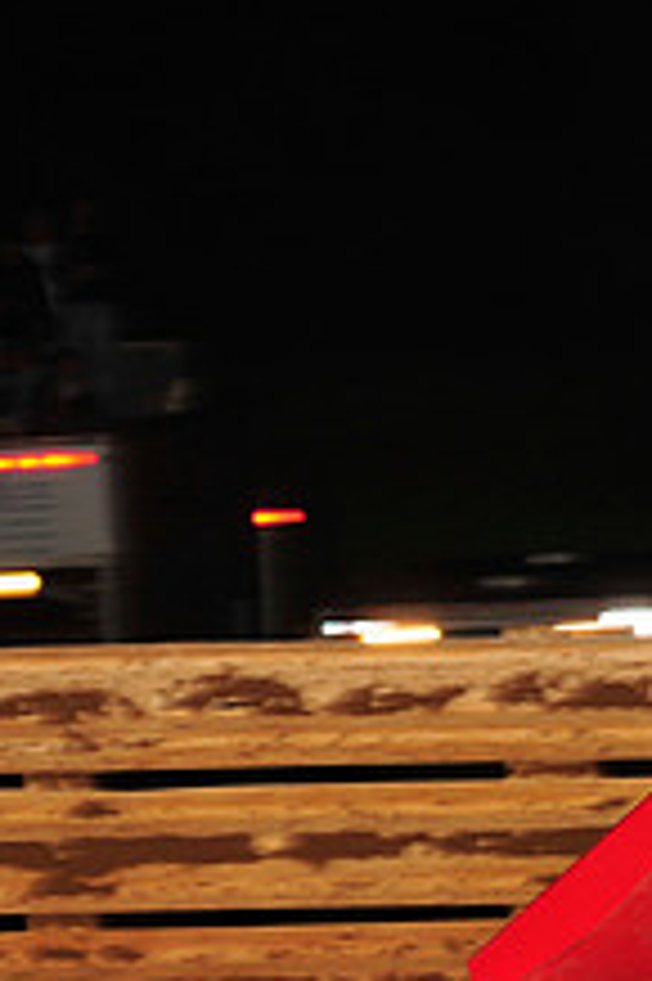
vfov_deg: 5.0
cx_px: 1039
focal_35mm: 412
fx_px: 11210
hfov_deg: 3.3
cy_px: 778
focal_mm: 155
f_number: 6.3
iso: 1000
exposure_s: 1/320
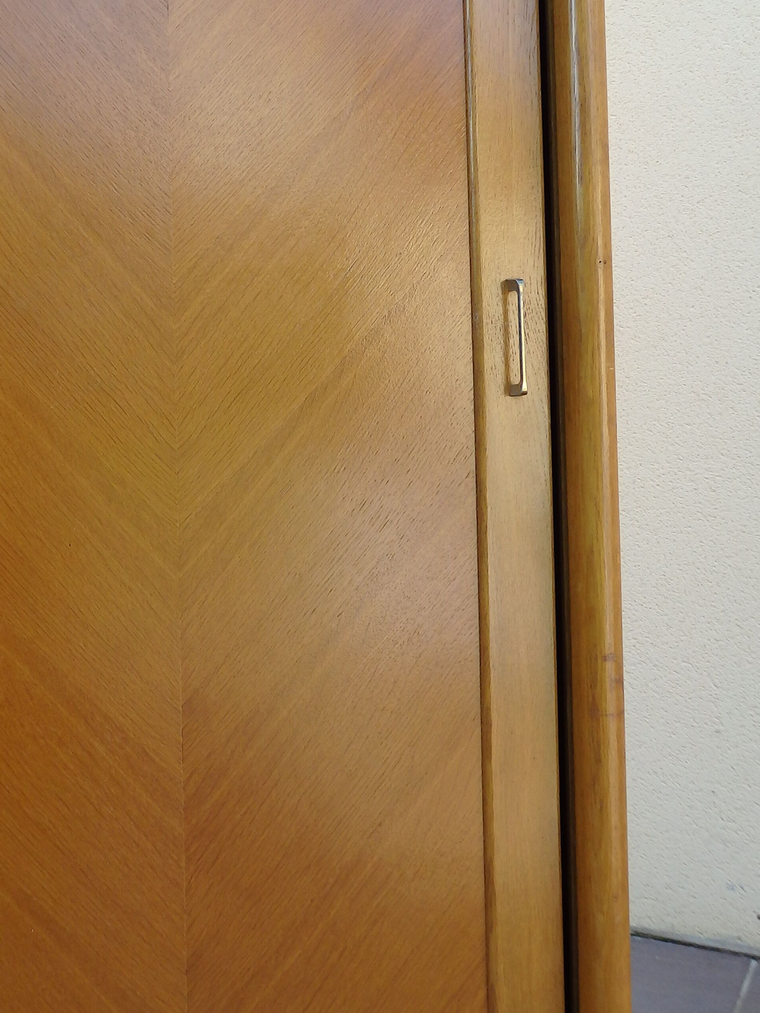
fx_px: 1317
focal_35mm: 45
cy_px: 355
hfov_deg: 31.5
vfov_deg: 41.6
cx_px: 175
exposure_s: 1/200
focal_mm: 4.5
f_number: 3
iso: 125
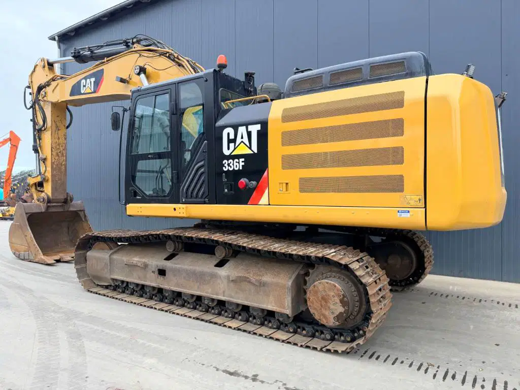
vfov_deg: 56.8
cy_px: 195
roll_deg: -0.1
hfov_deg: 71.6
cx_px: 260
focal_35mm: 24
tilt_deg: +0.1
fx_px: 361
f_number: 1.78
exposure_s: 1/220
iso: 64
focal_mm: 6.76
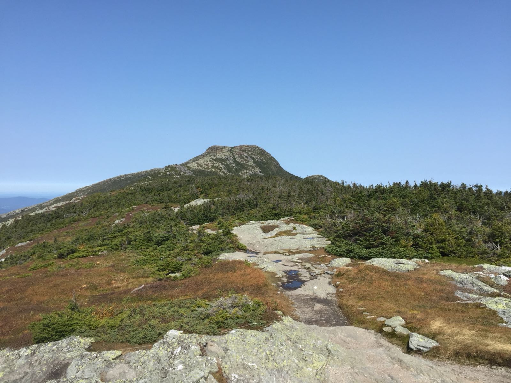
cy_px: 192
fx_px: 428
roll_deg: -2.0
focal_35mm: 29
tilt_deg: -1.0
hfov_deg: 61.7
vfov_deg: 48.2
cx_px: 256
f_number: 2.2
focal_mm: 4.15
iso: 32
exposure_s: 1/1799
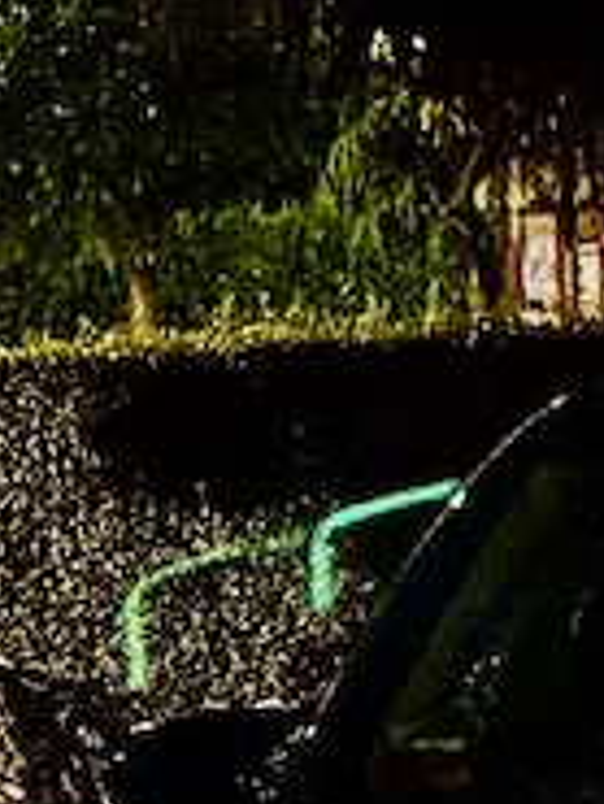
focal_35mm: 225
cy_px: 895
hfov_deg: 6.5
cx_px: 982
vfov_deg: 8.7
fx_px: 5229
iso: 3200
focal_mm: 5.96
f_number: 1.6
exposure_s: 1/17
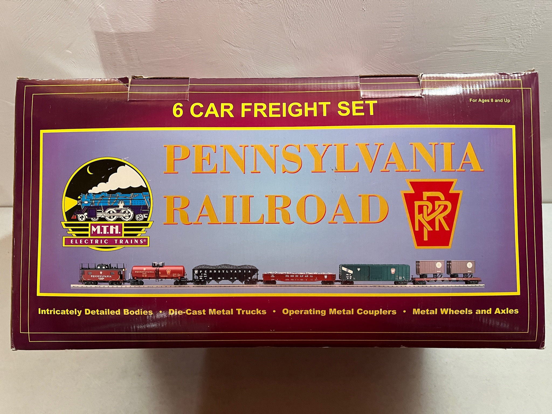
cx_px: 276
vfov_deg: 53.1
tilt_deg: -48.6
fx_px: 415
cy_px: 207
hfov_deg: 67.3
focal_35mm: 26
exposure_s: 1/60
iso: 400
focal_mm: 5.7
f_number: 1.5
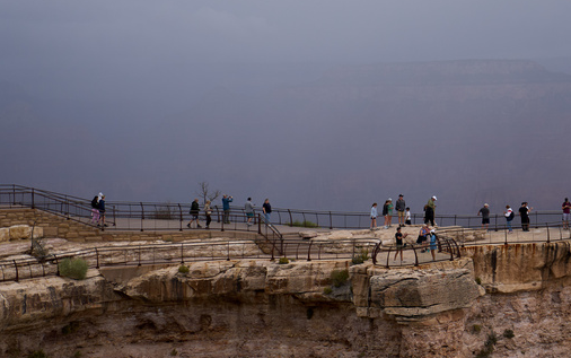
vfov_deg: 12.7
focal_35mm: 103
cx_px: 530
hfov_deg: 19.7
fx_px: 1604
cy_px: 160
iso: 160
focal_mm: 50
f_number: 2.8
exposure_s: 1/1250
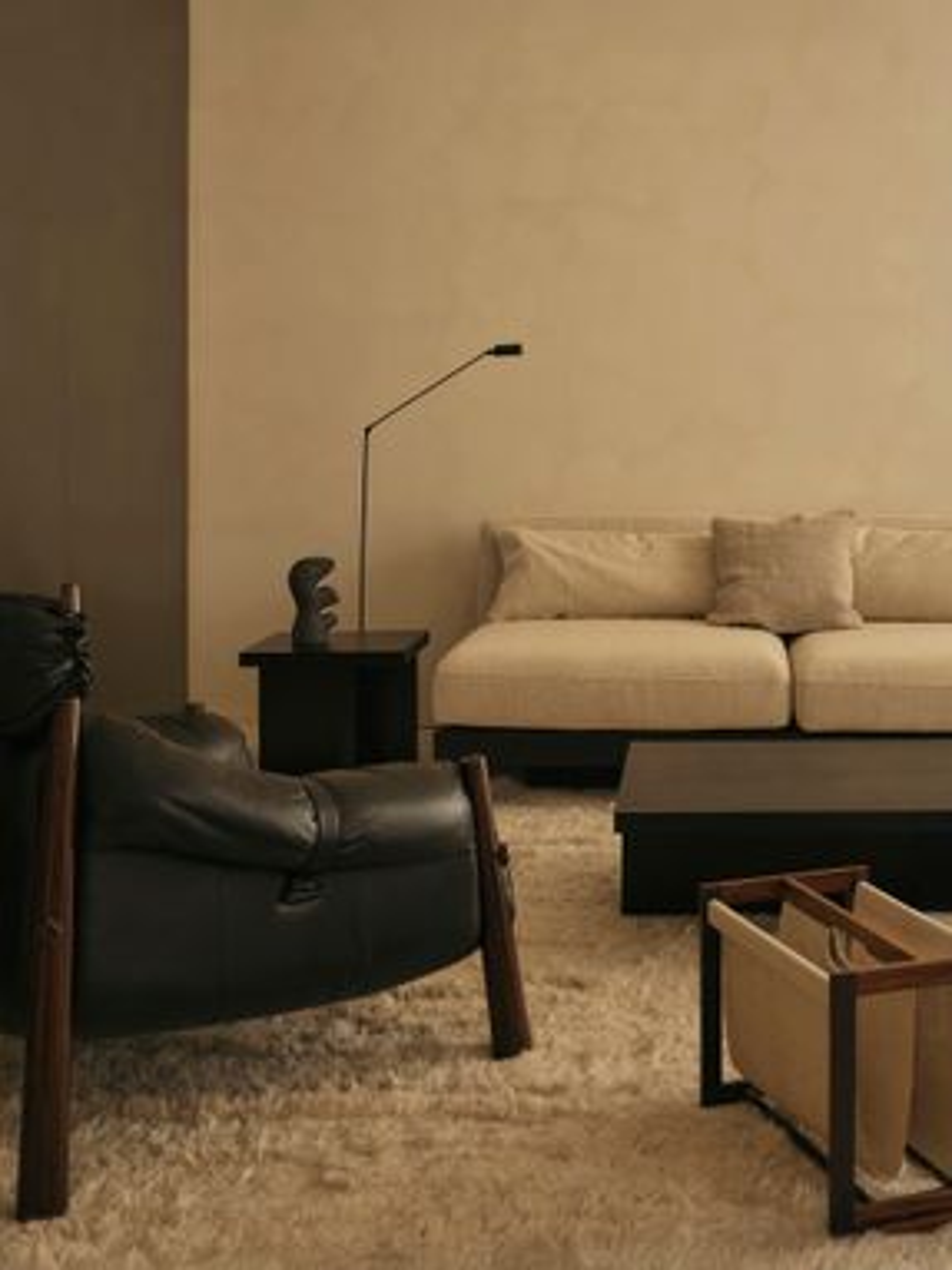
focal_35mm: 51
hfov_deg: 28.5
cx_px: 476
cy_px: 635
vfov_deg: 37.5
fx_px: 1871
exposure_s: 1/1.59
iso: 100
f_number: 11
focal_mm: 64.1
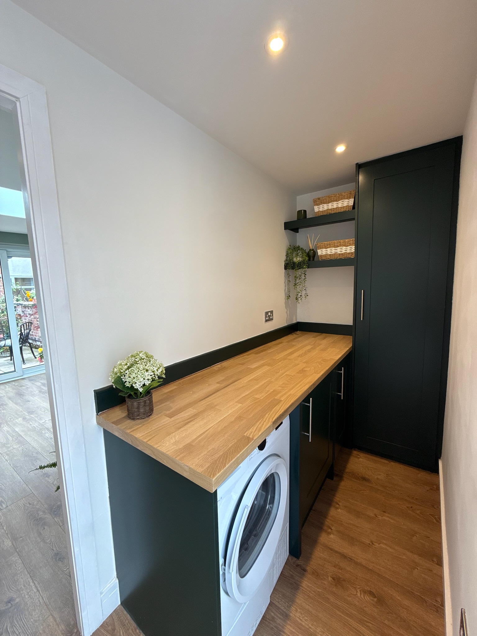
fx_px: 257
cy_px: 318
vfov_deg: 102.1
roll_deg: +0.9
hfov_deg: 85.7
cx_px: 238
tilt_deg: -5.6
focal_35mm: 14
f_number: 2.2
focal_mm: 2.22
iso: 100
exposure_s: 1/100
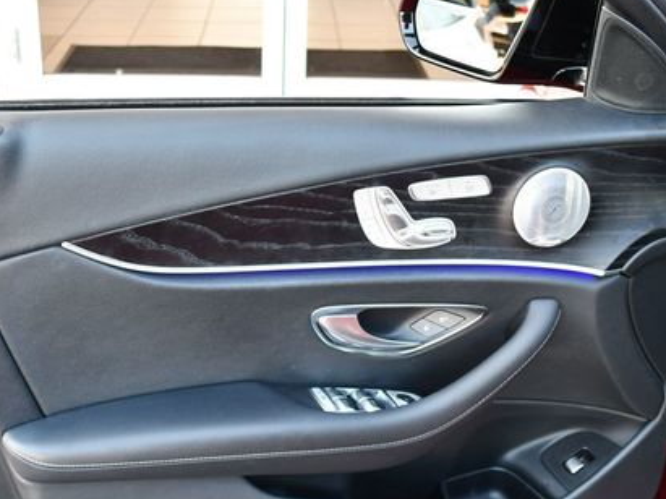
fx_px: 1039
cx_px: 282
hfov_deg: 35.5
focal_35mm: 54
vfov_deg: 26.9
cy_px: 327
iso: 800
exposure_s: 1/200
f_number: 3.5
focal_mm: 18
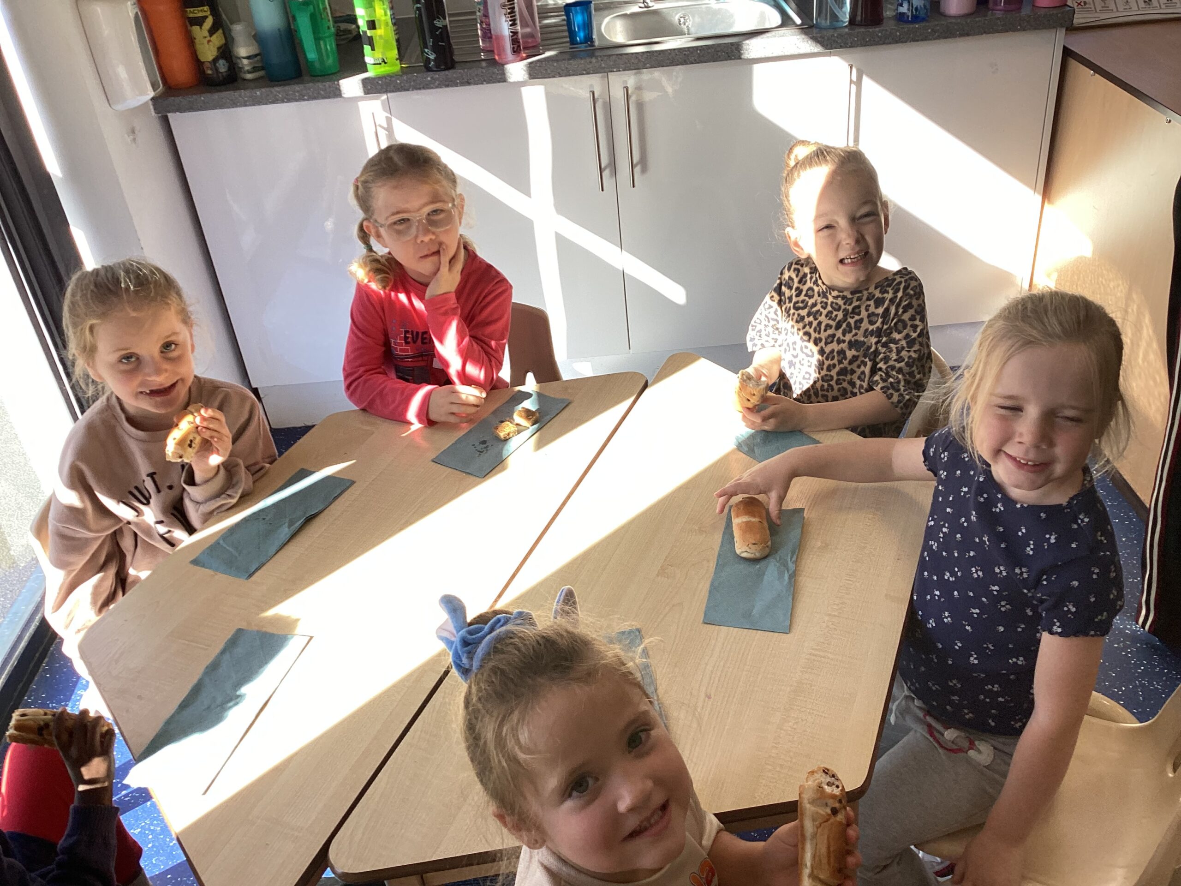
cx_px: 590
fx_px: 1058
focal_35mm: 31
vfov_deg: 45.4
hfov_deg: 58.4
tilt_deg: -33.3
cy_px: 443
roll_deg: +6.0
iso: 25
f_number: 2.4
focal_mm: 3.3
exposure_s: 1/132
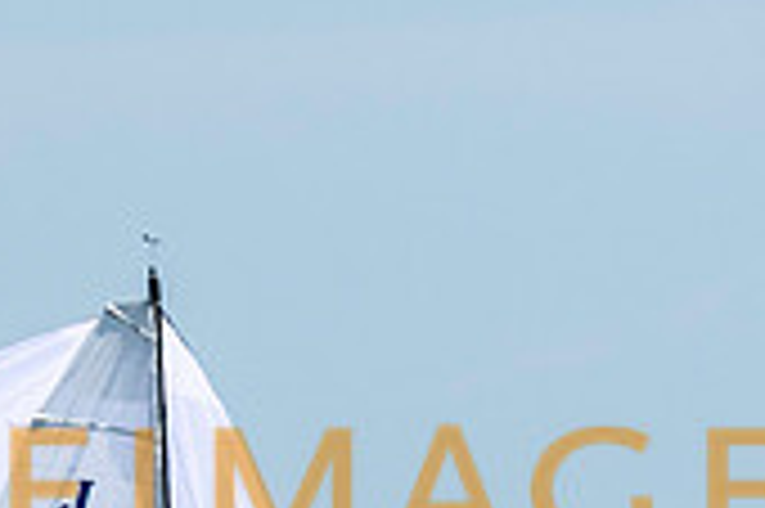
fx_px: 33160
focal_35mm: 1562
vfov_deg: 0.9
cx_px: 162
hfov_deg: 1.3
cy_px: 461
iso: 320
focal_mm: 300
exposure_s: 1/4000
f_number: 5.6
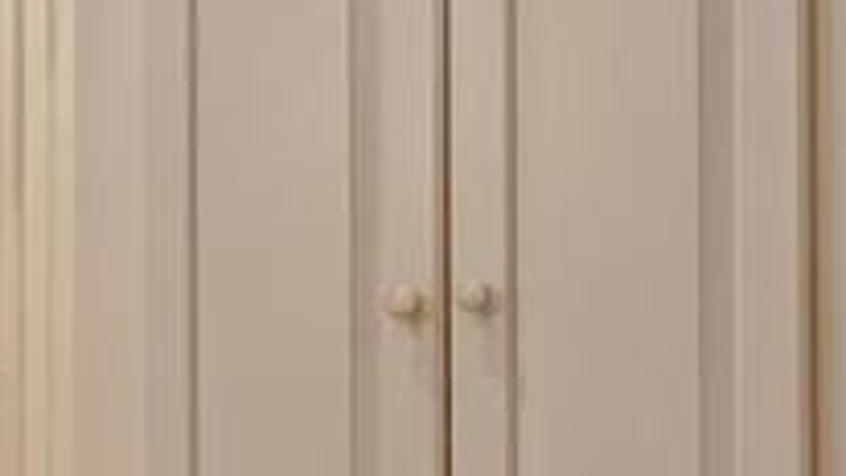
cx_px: -1076
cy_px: 529
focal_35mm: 114
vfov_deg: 10.5
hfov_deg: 14.1
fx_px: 2558
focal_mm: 14
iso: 1000
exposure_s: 1/30
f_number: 8
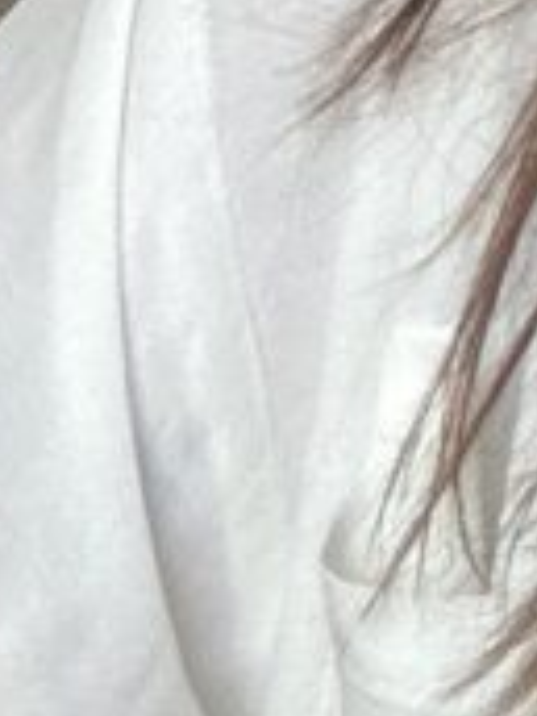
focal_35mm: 179
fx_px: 3702
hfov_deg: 7.4
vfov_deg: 9.4
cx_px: 1544
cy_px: -1211
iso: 64
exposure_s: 1/121
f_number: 1.9
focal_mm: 2.69
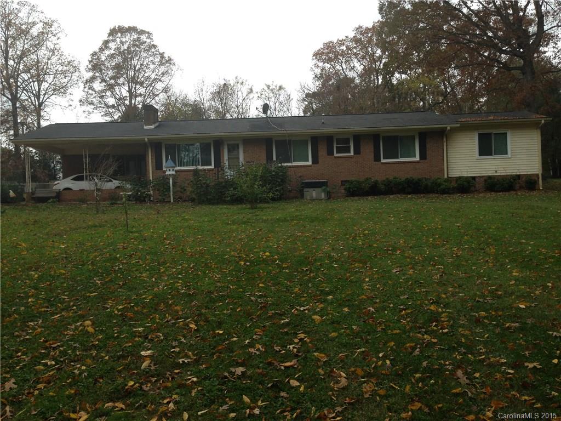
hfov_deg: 55.4
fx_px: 535
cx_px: 280
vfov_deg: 42.9
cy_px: 210
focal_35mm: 33
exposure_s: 1/542
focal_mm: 4.12
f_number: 2.4
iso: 50
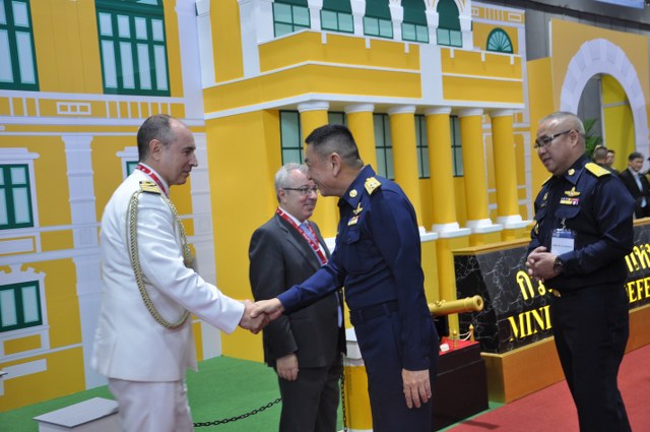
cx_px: 325
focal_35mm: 45
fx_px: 811
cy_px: 216
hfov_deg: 43.7
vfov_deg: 29.8
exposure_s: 1/25
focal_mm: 30
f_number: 4.2
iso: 640
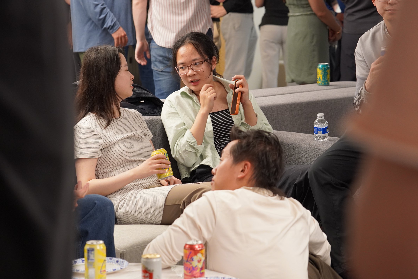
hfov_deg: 18.0
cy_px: 140
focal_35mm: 114
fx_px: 1318
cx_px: 211
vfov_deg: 12.1
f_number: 4
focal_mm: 75
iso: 1600
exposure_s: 1/160
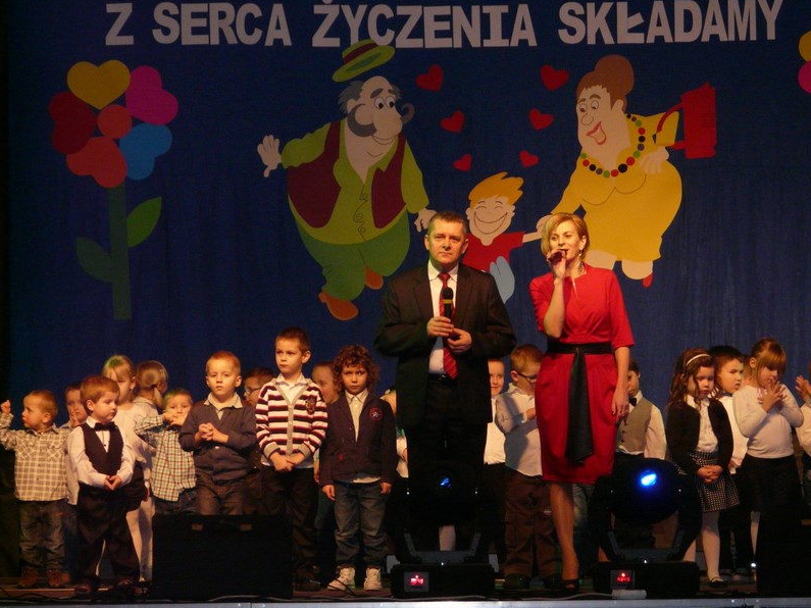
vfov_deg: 9.6
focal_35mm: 155
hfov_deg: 12.7
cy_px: 304
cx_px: 404
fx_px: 3631
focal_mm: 25.3
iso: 400
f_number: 3.6
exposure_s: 1/60
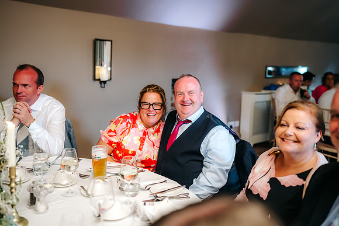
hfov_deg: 54.4
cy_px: 113
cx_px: 170
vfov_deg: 37.9
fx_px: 330
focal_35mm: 35
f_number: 1.8
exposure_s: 1/200
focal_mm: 35
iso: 800
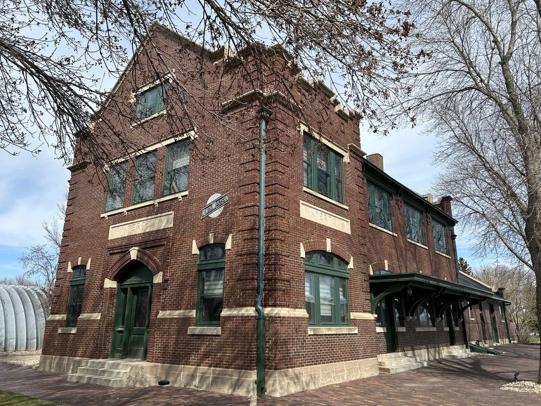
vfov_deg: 51.4
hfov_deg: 65.3
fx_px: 422
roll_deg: -0.8
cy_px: 202
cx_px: 278
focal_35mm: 27
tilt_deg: +16.8
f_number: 1.5
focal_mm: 5.7
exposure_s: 1/2841
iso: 50
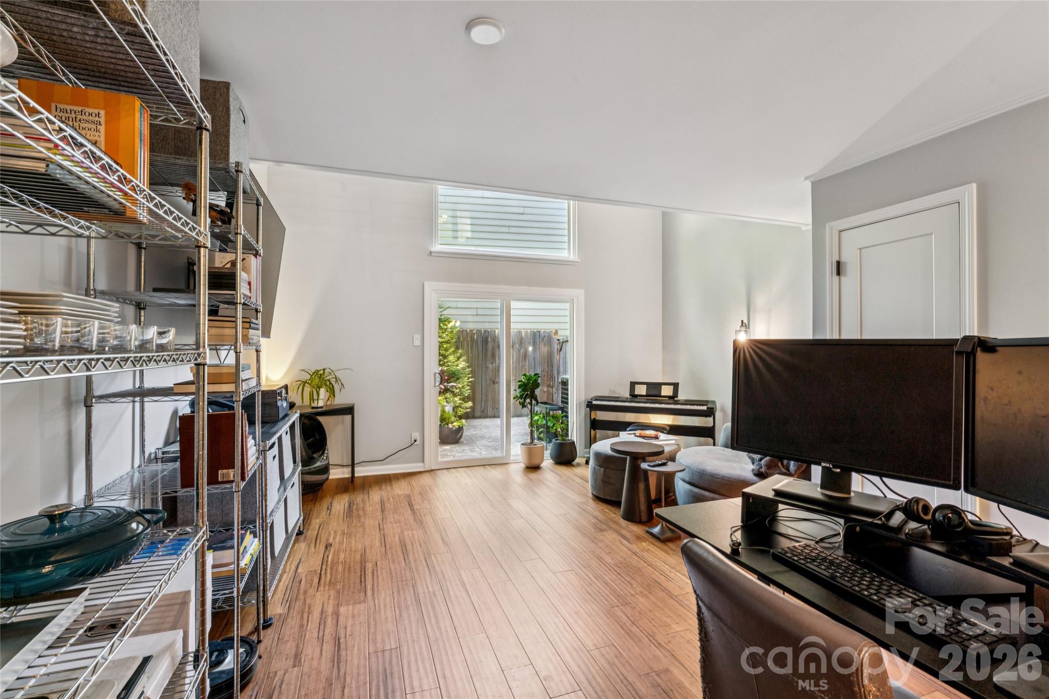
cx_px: 524
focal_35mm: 16
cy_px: 350
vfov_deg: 73.4
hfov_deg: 96.4
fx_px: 469
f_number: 13
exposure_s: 1/2.5
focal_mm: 16.1
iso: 400
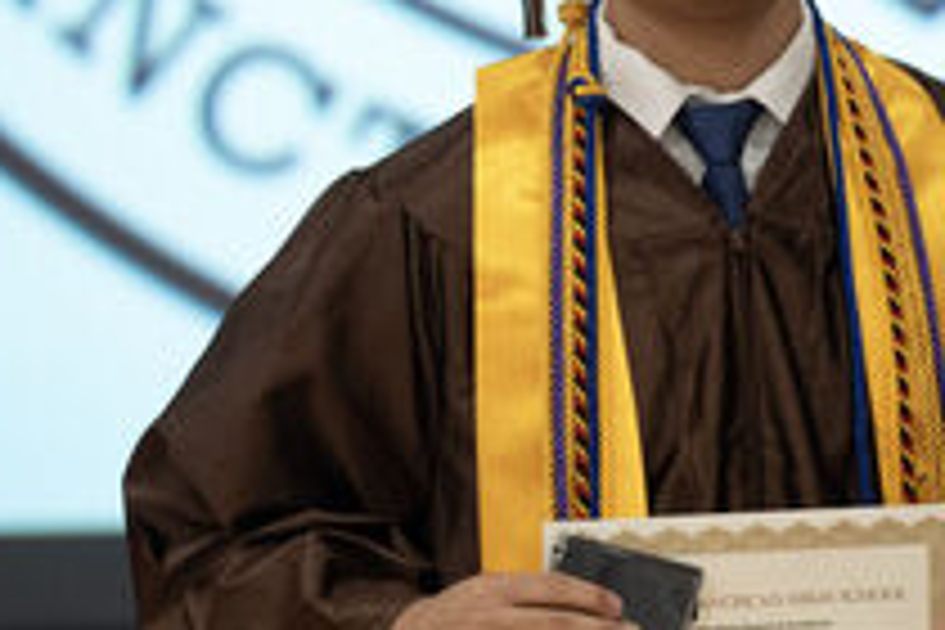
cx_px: 1105
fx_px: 15408
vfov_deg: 2.3
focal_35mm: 587
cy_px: 333
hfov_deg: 3.5
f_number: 4
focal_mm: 200
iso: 1600
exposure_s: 1/100
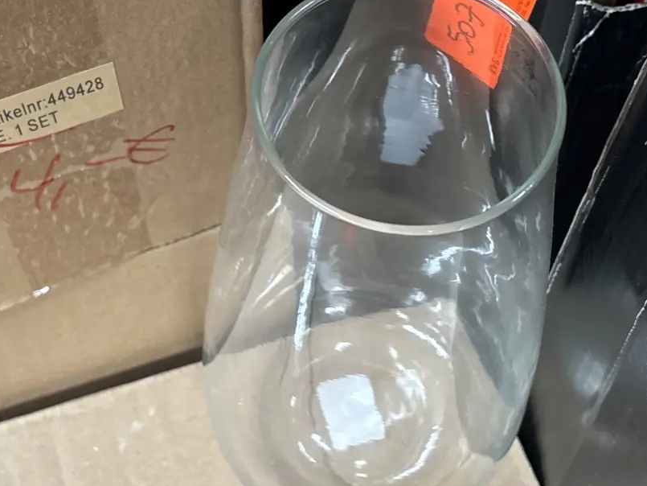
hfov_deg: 31.1
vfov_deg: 23.5
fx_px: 1159
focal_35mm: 62
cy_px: 147
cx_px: 260
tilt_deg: -55.5
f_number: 1.6
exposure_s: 1/60
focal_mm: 5.96
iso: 320
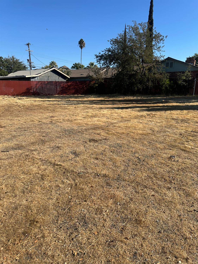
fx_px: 183
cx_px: 99
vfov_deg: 71.6
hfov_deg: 56.8
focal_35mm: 24
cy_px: 132
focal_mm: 6.86
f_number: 1.78
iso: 80
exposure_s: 1/4184
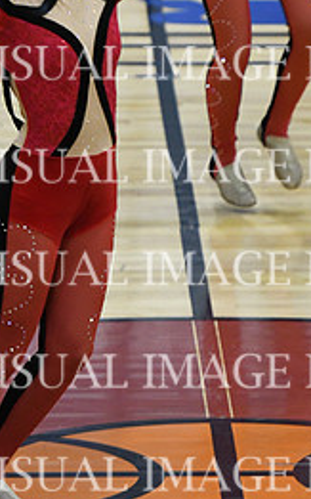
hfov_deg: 2.3
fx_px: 7843
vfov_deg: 3.6
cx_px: 293
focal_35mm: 578
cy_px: 11
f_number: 2.8
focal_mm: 170
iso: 3200
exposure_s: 1/400
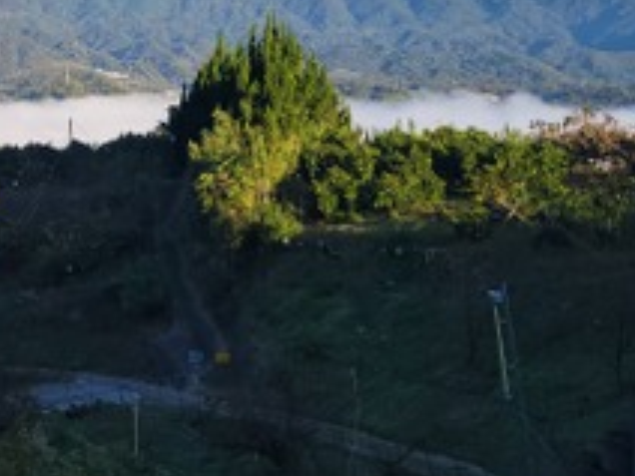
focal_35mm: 59
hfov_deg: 30.6
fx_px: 1082
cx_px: 15
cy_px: 0
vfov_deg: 23.8
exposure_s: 1/1293
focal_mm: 5.4
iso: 40
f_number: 1.8
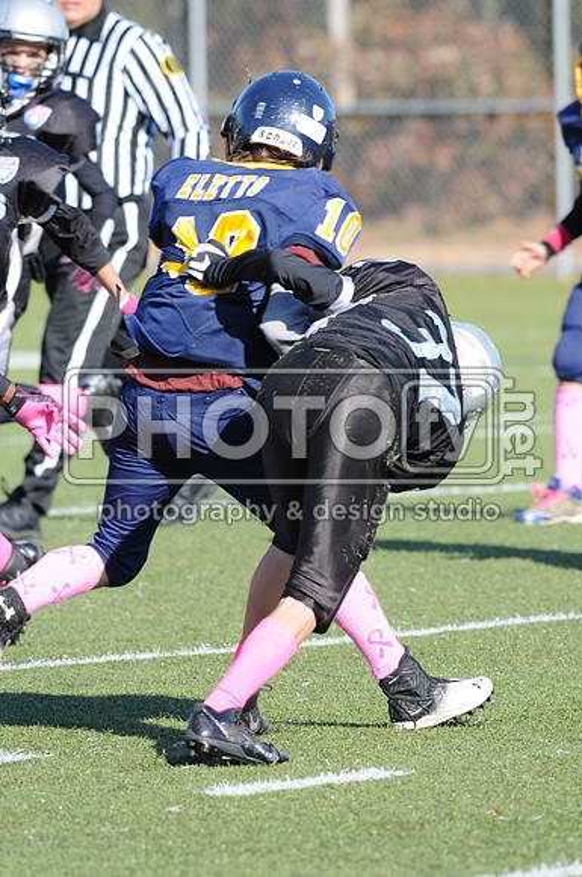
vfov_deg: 4.6
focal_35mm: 450
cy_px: 438
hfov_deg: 3.0
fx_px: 10944
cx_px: 291
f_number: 5.6
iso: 200
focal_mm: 300
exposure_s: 1/500
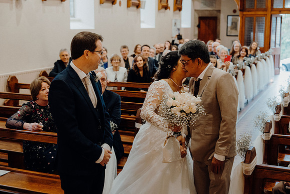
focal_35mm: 52
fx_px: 419
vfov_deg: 26.0
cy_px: 97
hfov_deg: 38.2
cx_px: 145
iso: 4000
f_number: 3.5
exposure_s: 1/160
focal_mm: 52
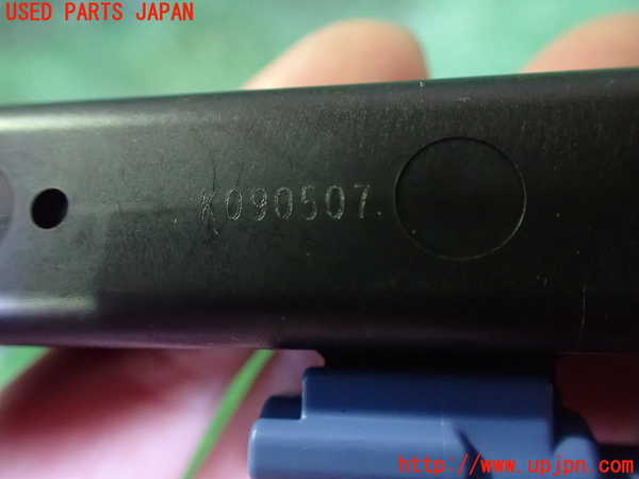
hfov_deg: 60.0
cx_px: 320
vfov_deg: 46.8
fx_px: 554
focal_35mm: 30
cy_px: 240
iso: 1250
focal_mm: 5.4
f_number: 2.3
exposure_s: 1/30
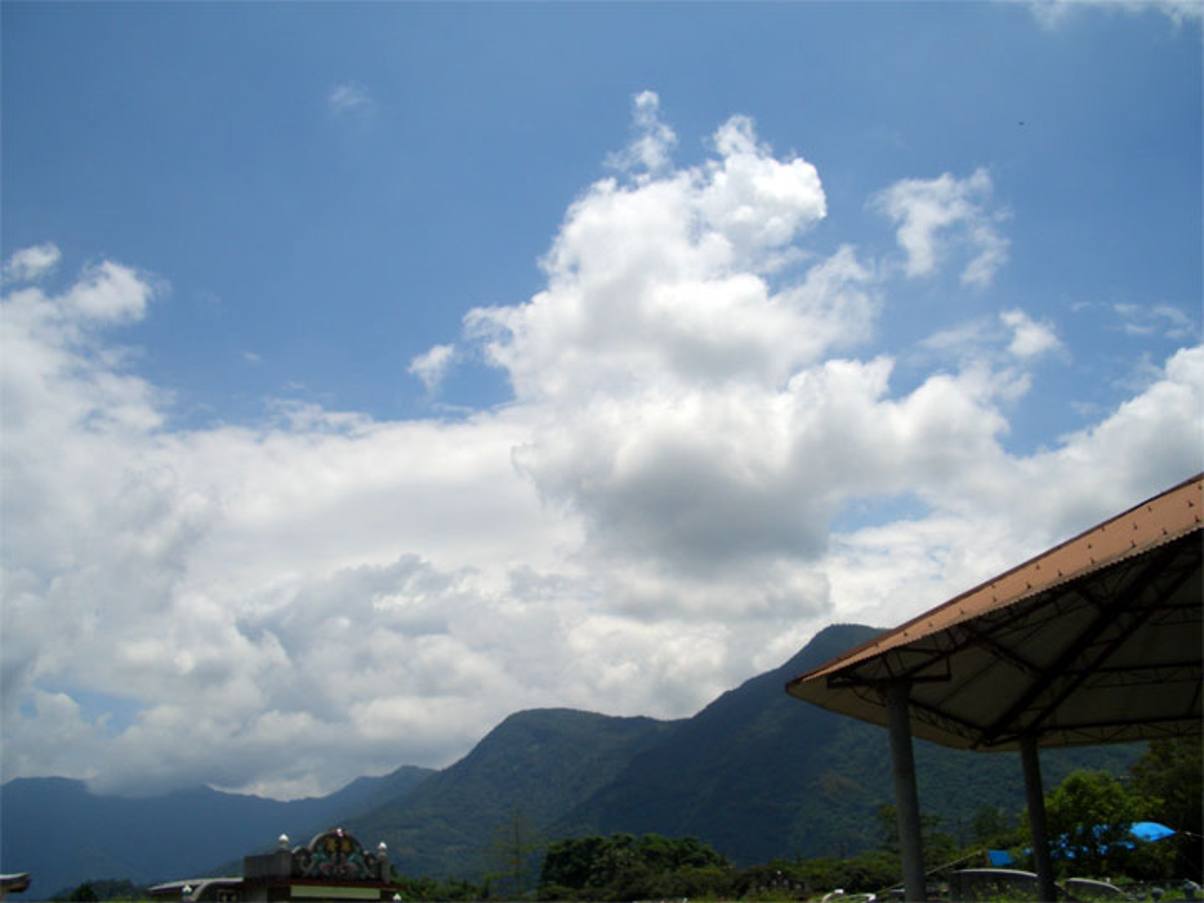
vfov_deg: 40.7
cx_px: 602
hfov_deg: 52.6
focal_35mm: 35
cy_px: 452
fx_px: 1217
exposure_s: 1/1600
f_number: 4.3
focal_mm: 5.8
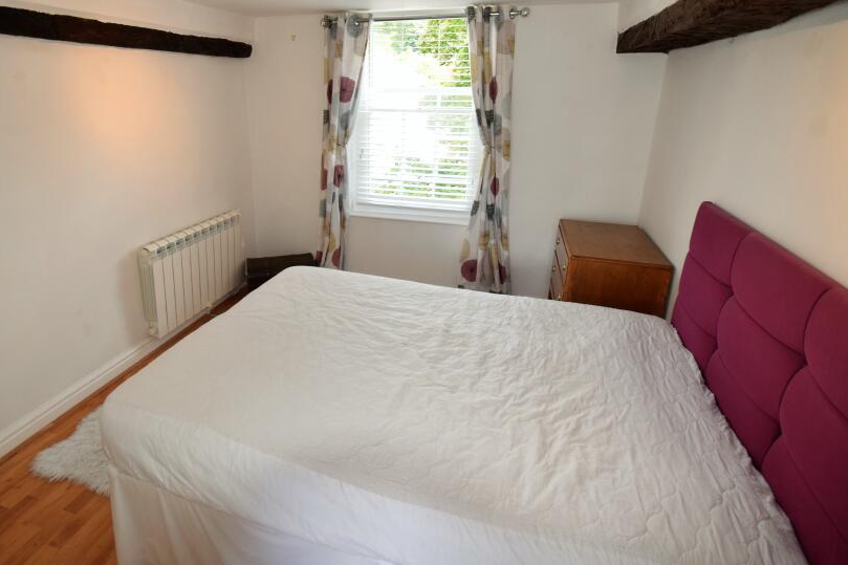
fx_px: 447
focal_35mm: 19
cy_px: 231
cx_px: 368
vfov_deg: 64.0
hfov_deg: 86.4
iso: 800
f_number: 5.6
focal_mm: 10
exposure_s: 1/125
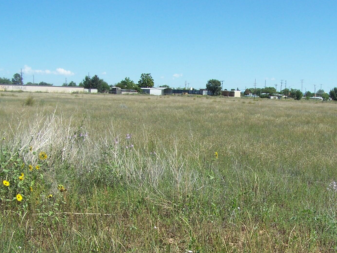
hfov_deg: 30.5
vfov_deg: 23.1
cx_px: 230
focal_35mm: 63
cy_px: 178
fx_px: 613
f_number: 4
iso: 80
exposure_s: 1/750
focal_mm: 6.3
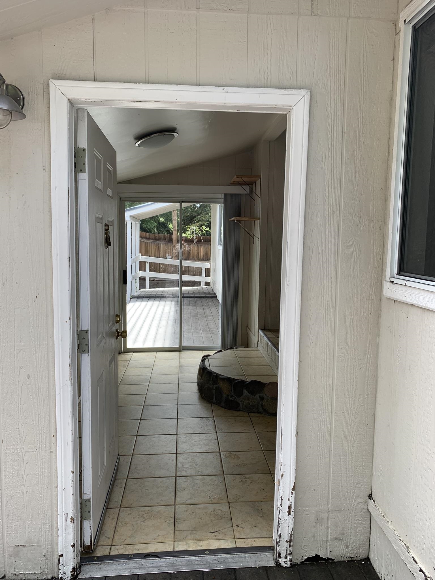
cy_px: 290
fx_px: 436
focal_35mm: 26
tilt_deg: -6.3
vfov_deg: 67.3
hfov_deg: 53.1
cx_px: 218
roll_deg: -1.6
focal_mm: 4.25
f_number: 1.8
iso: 25
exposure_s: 1/296
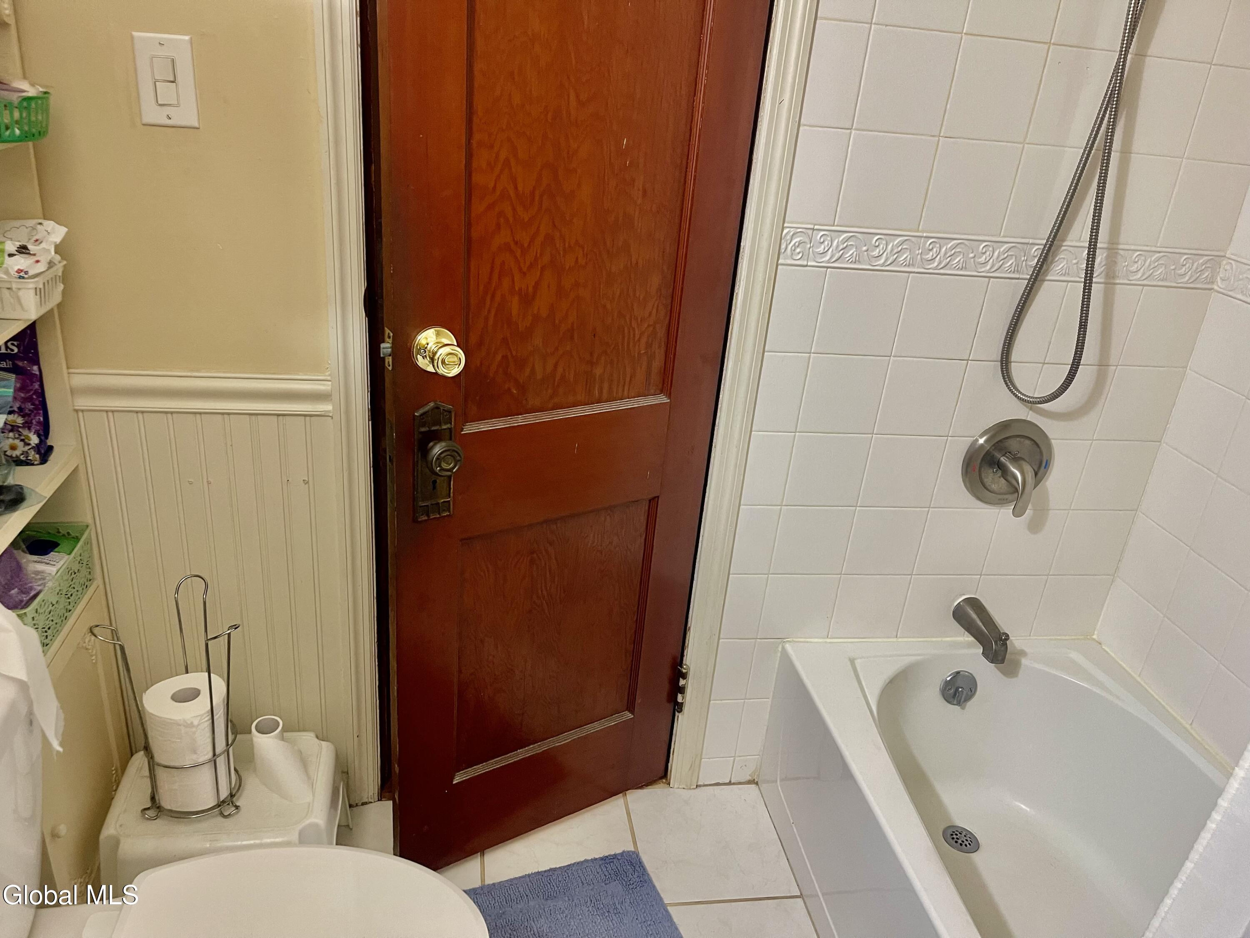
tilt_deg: -21.7
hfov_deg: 69.4
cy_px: 469
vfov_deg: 54.9
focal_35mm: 25
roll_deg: -4.4
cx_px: 625
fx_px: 903
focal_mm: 5.1
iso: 160
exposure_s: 1/60
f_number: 1.6
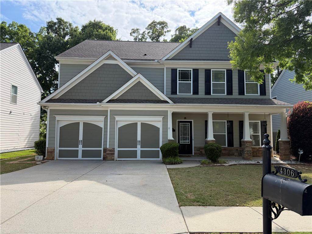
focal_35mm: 24
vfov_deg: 56.8
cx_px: 156
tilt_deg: +5.2
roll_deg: +0.1
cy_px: 117
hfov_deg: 71.6
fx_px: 216
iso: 100
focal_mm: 6.76
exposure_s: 1/2907
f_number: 1.78
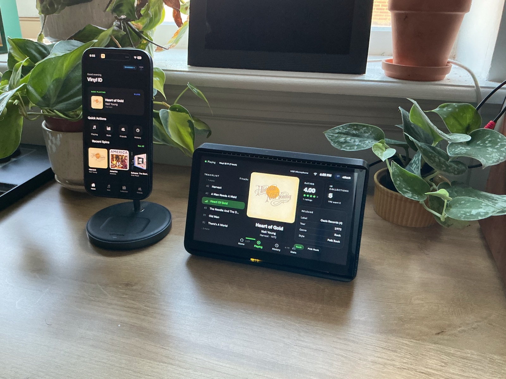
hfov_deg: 61.7
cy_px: 190
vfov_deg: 48.2
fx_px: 424
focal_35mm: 29
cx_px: 253
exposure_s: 1/60
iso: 200
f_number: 1.8
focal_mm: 3
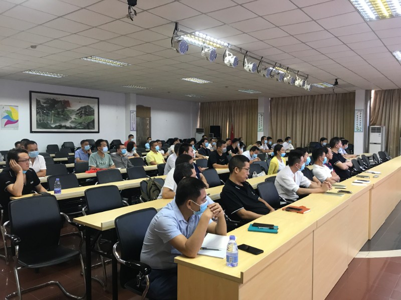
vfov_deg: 49.7
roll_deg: -0.4
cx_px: 200
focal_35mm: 28
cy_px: 150
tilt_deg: -5.4
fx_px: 324
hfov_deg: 63.4
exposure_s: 1/18
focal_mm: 3.99
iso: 40
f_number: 1.8
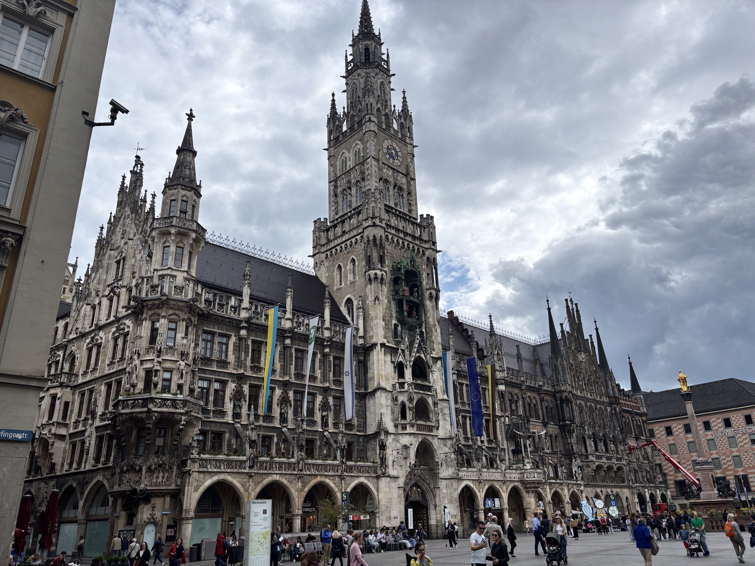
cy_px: 283
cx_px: 378
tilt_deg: +23.5
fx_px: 567
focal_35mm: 26
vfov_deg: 53.1
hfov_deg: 67.3
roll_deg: +2.4
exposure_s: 1/5952
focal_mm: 5.96
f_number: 1.6
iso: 50
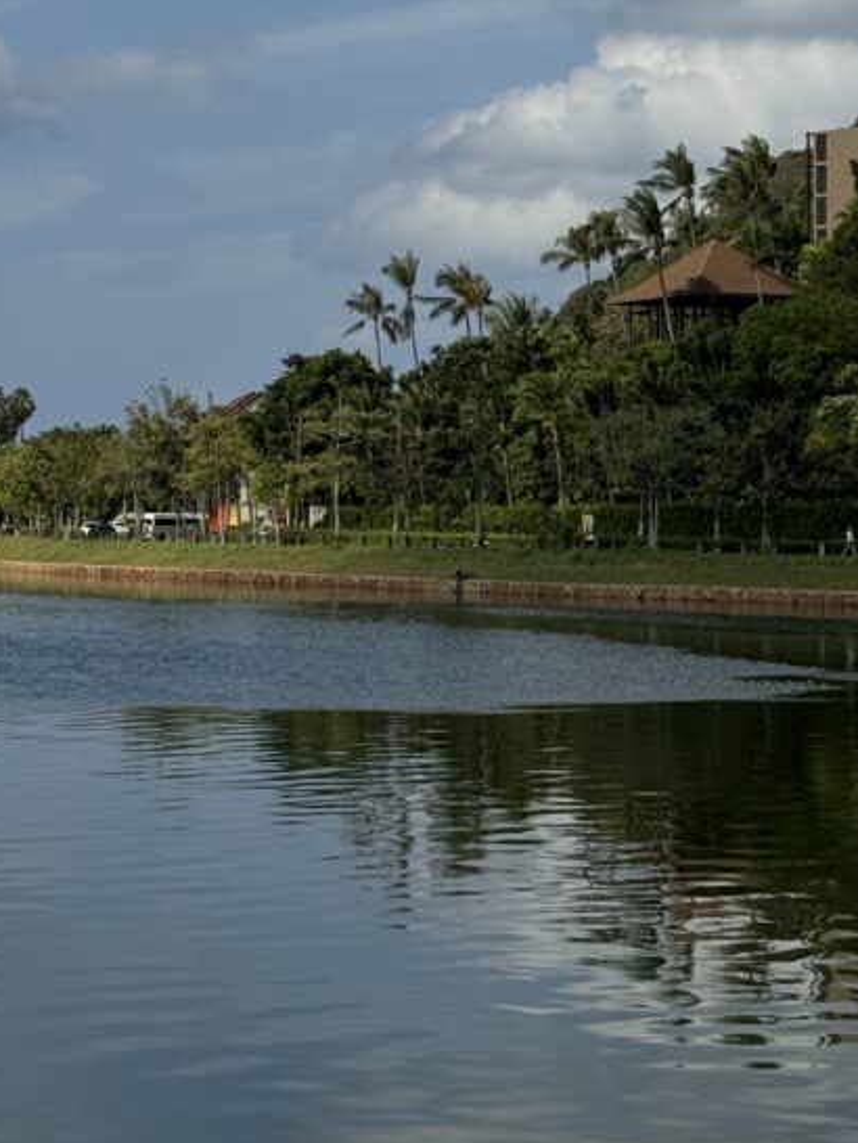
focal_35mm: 90
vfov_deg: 21.5
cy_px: 247
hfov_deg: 16.4
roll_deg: +0.5
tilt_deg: +5.1
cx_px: 490
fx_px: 2972
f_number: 1.78
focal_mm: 6.86
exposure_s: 1/12500
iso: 80
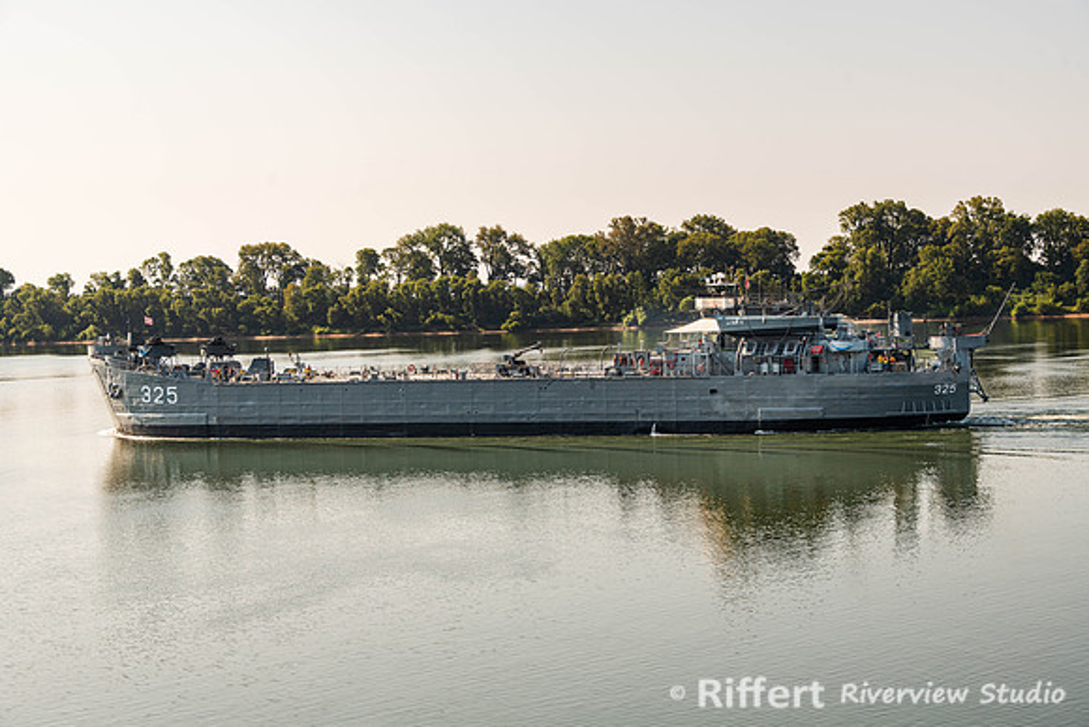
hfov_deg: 30.8
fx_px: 1974
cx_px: 544
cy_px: 364
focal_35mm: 65
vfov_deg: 20.9
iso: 64
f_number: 8
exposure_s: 1/250
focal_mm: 65
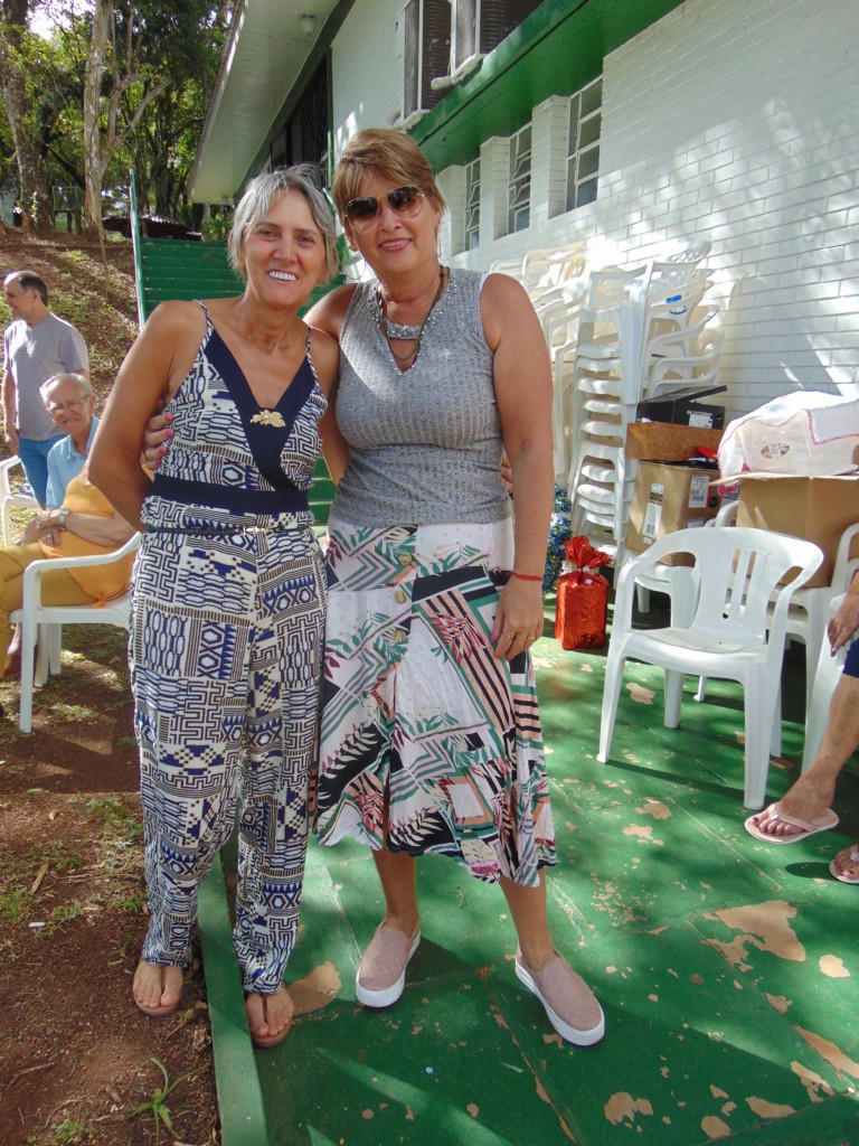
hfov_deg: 54.9
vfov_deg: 69.4
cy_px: 573
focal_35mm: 25
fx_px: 827
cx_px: 430
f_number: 3
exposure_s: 1/320
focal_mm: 4.5
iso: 80
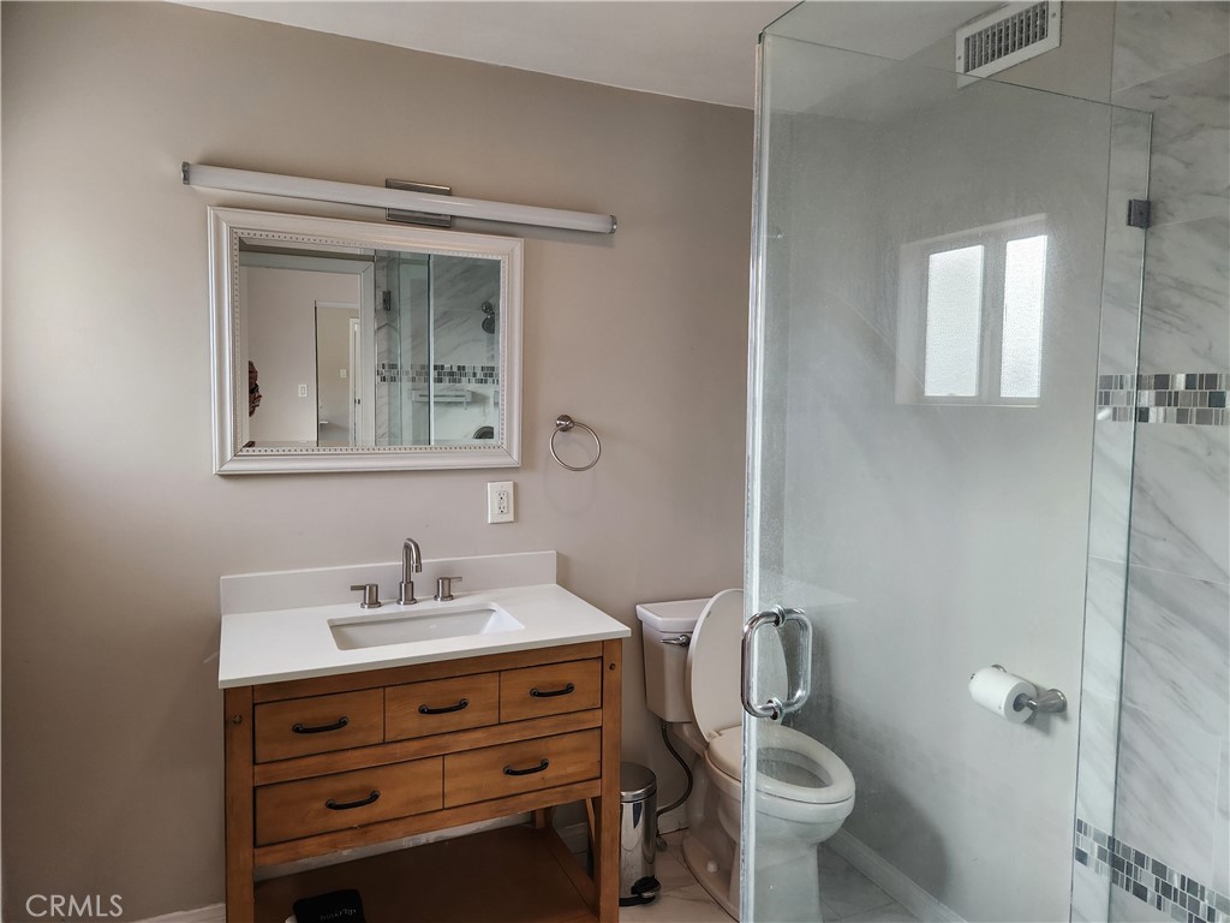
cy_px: 462
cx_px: 615
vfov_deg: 58.9
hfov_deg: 73.9
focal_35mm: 23
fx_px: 817
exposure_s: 1/120
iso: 125
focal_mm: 5.4
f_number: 1.8
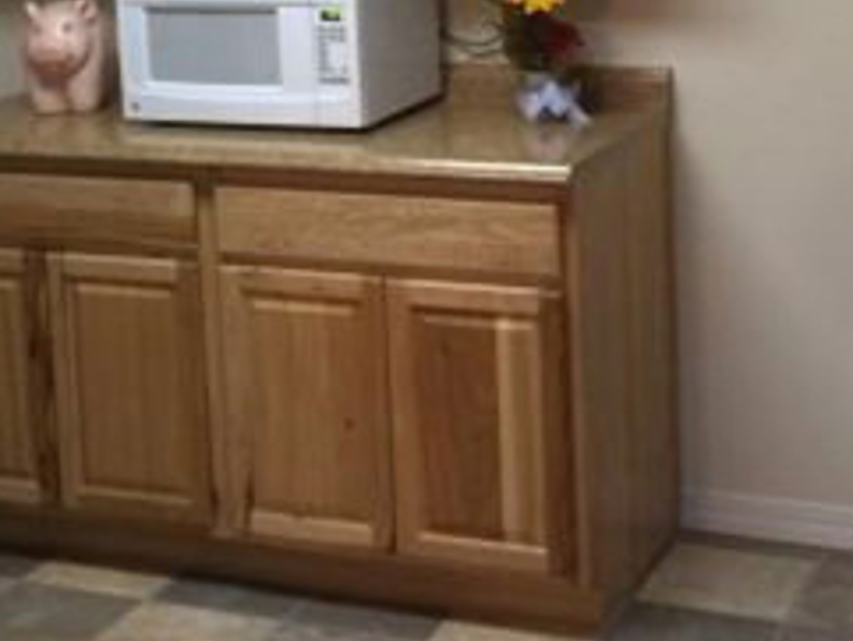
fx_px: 1898
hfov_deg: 25.3
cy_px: 18
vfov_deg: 18.7
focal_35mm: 77
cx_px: 453
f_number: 2.2
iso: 200
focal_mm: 4.15
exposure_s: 1/30
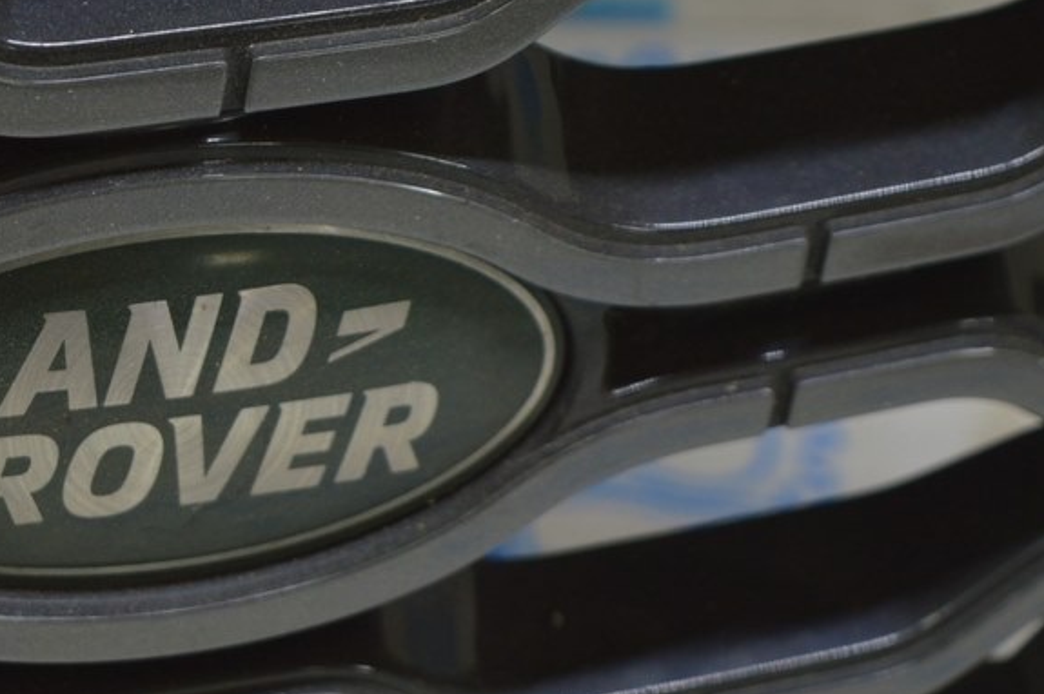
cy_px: 406
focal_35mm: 147
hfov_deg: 13.9
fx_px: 4255
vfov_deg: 9.3
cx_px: 165
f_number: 5.6
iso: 400
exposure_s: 1/20
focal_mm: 55
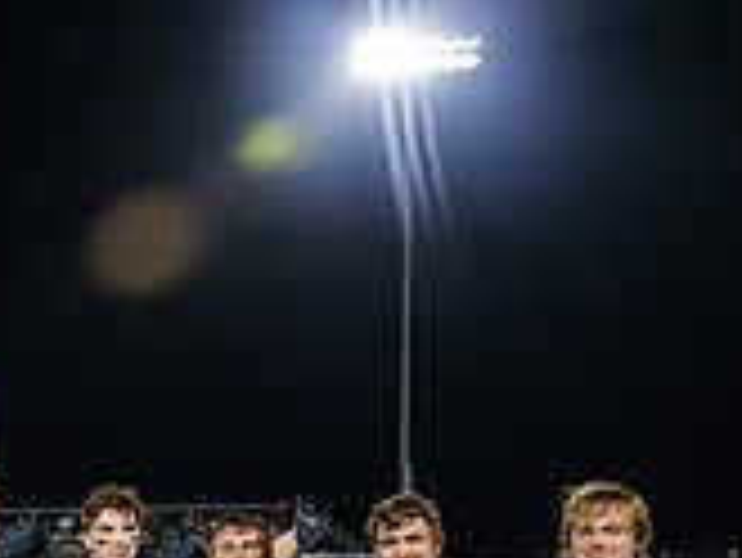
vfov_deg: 14.3
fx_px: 2124
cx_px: -499
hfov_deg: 17.1
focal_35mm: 99
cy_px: 739
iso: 1600
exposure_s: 1/160
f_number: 3.5
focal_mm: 24
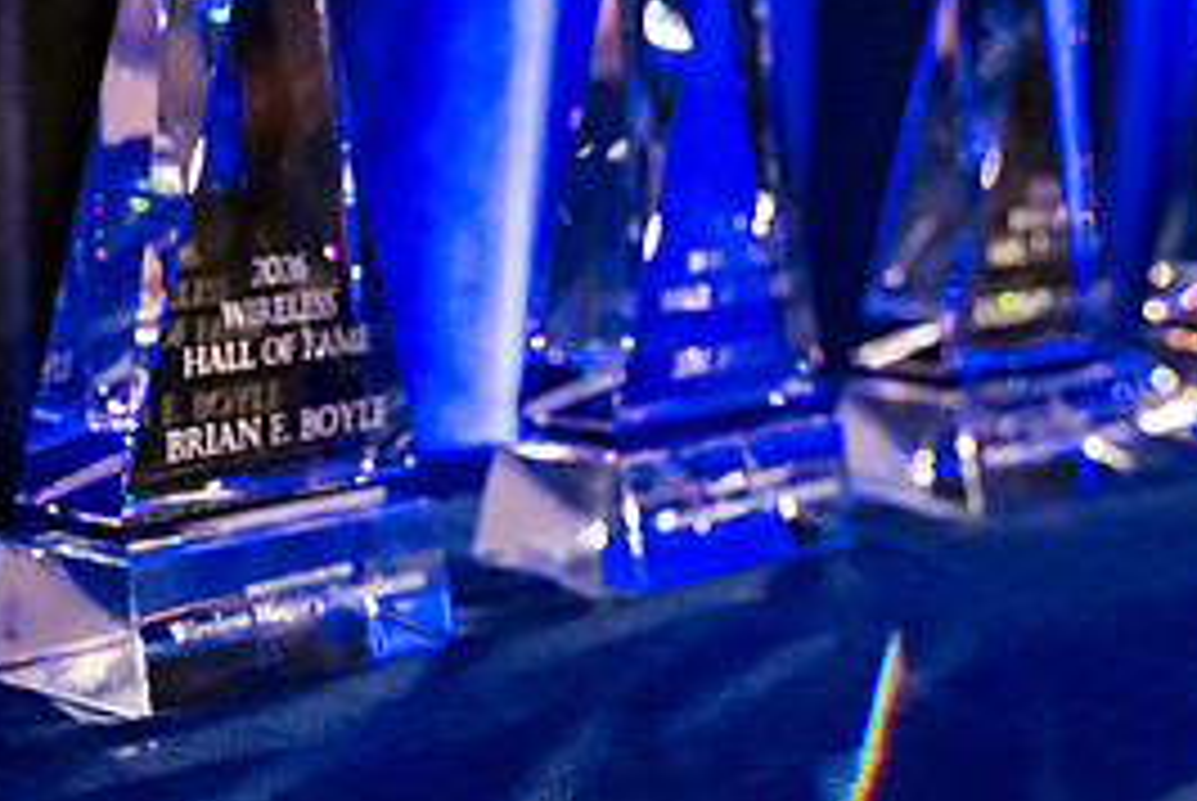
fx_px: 2829
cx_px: 405
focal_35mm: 85
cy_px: 340
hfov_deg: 23.8
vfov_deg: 16.1
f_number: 4
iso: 10000
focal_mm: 39
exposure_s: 1/125
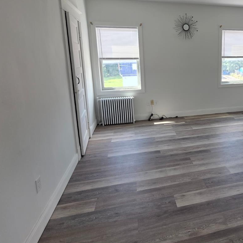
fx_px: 175
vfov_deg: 68.7
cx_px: 185
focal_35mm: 22
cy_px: 94
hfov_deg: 65.0
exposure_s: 1/359
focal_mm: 2.2
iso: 160
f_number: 1.9
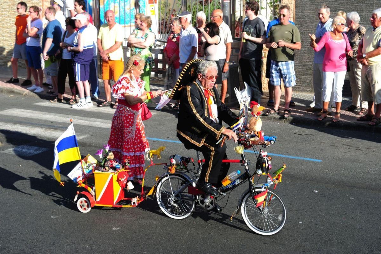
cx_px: 190
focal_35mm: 70
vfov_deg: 19.4
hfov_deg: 28.9
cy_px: 127
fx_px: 740
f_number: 6.7
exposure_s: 1/180
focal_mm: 70
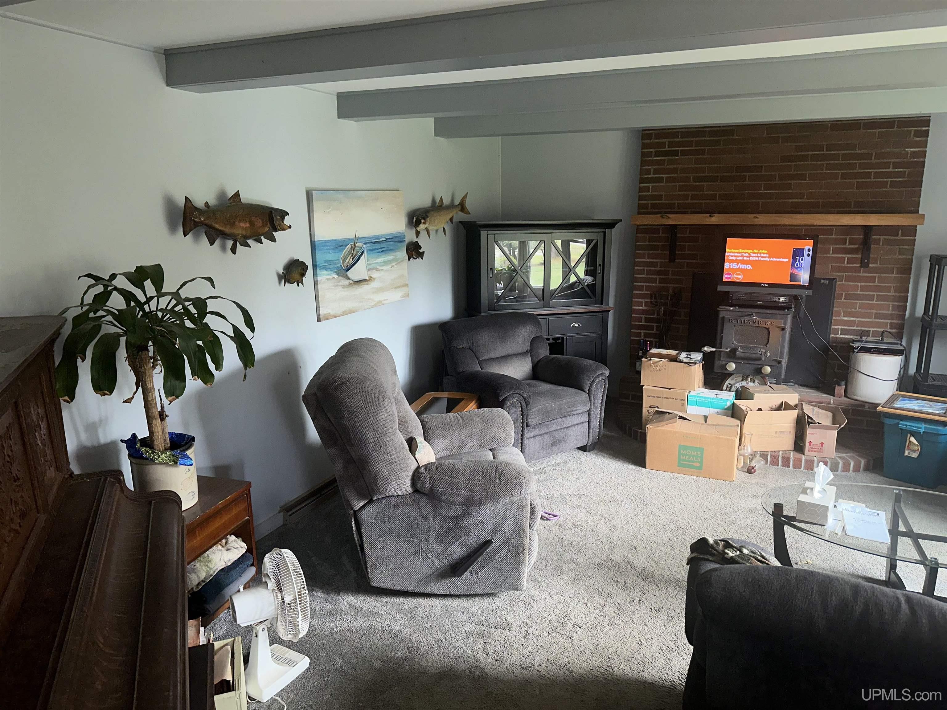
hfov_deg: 71.6
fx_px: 657
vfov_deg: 56.8
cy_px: 355
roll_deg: +0.3
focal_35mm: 24
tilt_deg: -12.8
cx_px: 474
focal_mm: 6.86
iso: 50
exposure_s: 1/57
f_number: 1.78
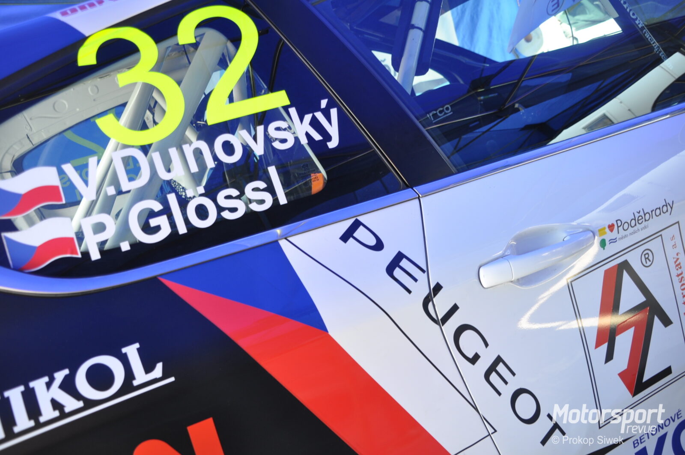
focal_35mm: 33
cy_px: 228
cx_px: 342
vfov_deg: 39.9
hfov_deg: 57.3
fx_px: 627
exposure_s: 1/30
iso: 200
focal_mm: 22
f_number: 3.8
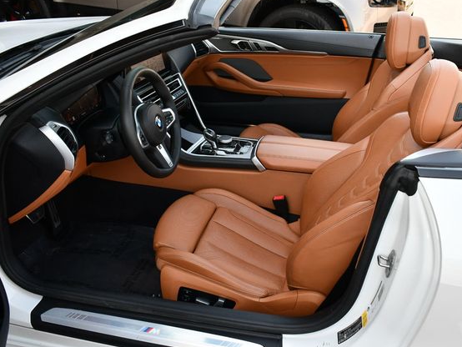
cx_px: 254
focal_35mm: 40
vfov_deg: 36.0
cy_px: 173
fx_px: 534
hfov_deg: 46.7
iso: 400
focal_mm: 18
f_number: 5.6
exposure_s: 1/250
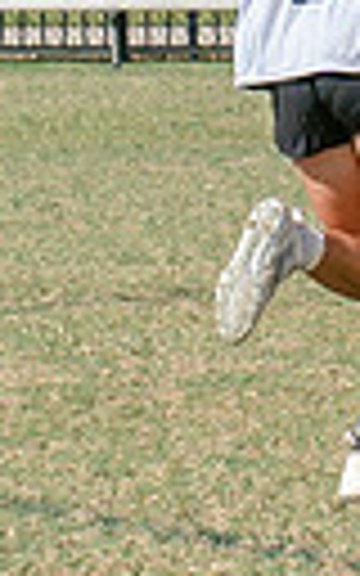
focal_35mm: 796
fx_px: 12496
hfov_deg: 1.6
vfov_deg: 2.6
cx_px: 1432
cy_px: 43
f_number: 5.6
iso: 250
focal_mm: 70
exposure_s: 1/1000
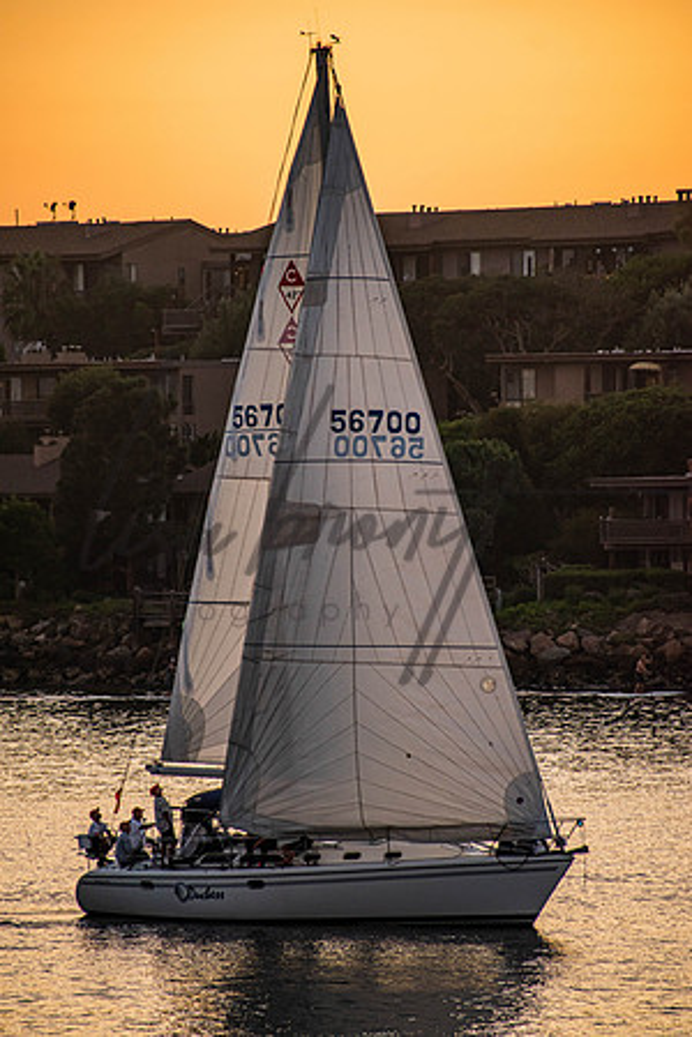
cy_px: 518
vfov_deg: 6.5
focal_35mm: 315
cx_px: 346
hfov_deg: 4.4
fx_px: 9082
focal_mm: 210
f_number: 6.3
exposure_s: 1/250
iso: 800
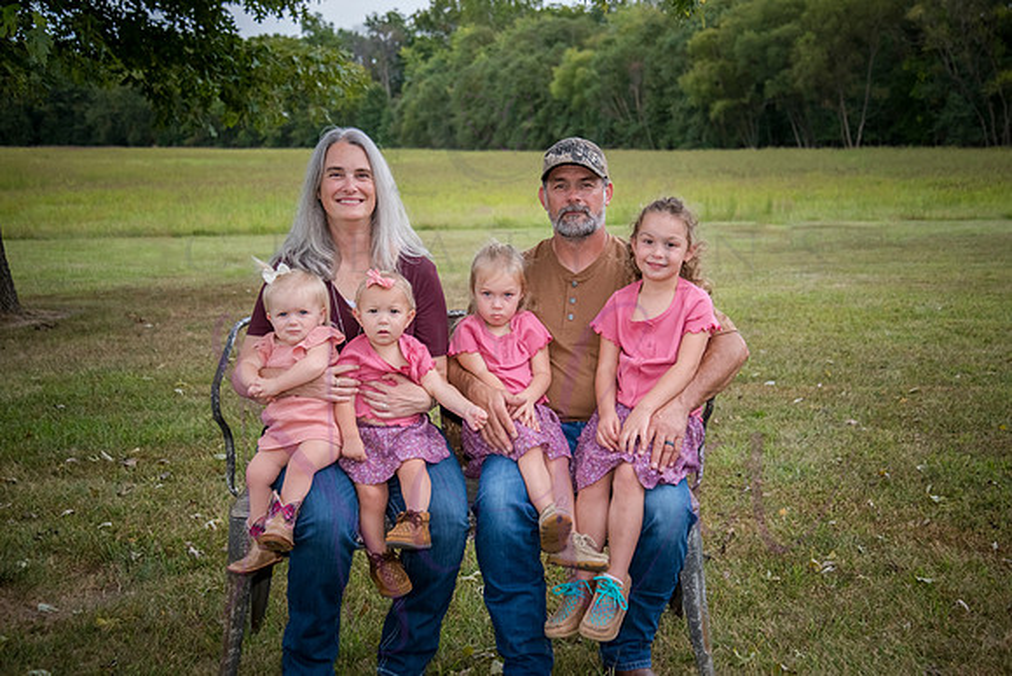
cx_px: 506
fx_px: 1370
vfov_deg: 27.7
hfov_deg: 40.5
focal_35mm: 49
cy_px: 338
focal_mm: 46
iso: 400
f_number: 4.2
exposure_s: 1/640
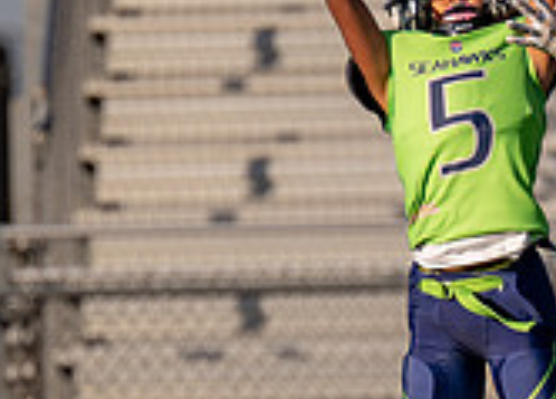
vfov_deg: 1.1
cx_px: 673
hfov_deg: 1.5
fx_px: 21043
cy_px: 367
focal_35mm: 1331
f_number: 4
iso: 160
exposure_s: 1/2000
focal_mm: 280
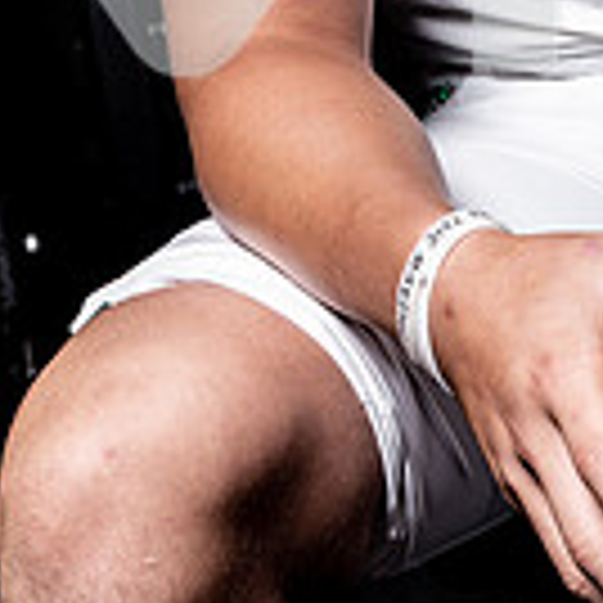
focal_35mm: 171
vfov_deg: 9.8
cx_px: 634
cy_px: -378
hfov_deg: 10.1
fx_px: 3370
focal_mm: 60
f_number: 8
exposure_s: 1/125
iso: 100
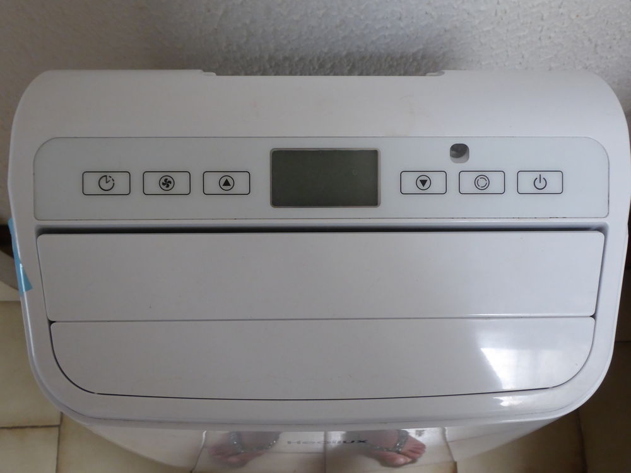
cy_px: 236
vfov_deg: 40.7
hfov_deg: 52.6
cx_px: 316
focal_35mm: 35
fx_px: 638
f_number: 3.7
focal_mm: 6.3
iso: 400
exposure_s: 1/30
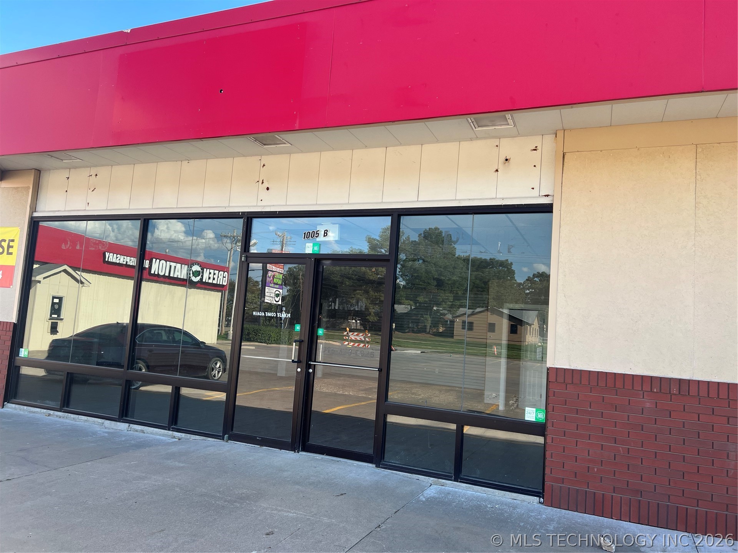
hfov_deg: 67.3
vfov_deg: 53.1
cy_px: 276
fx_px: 554
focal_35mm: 26
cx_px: 369
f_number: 1.5
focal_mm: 5.7
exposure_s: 1/728
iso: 50
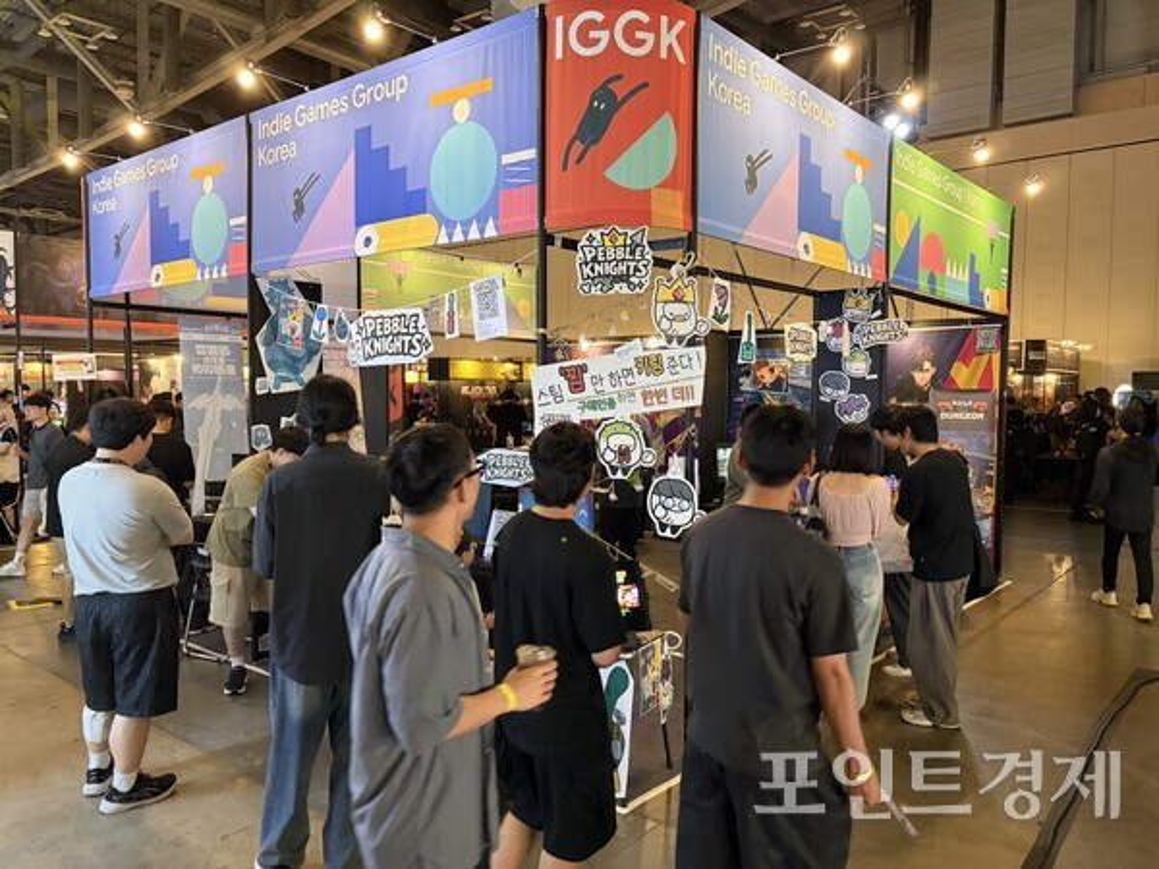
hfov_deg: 67.3
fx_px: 871
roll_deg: +0.1
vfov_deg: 53.1
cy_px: 434
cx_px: 580
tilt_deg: -3.6
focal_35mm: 26
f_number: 1.6
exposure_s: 1/60
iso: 400
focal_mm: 5.96
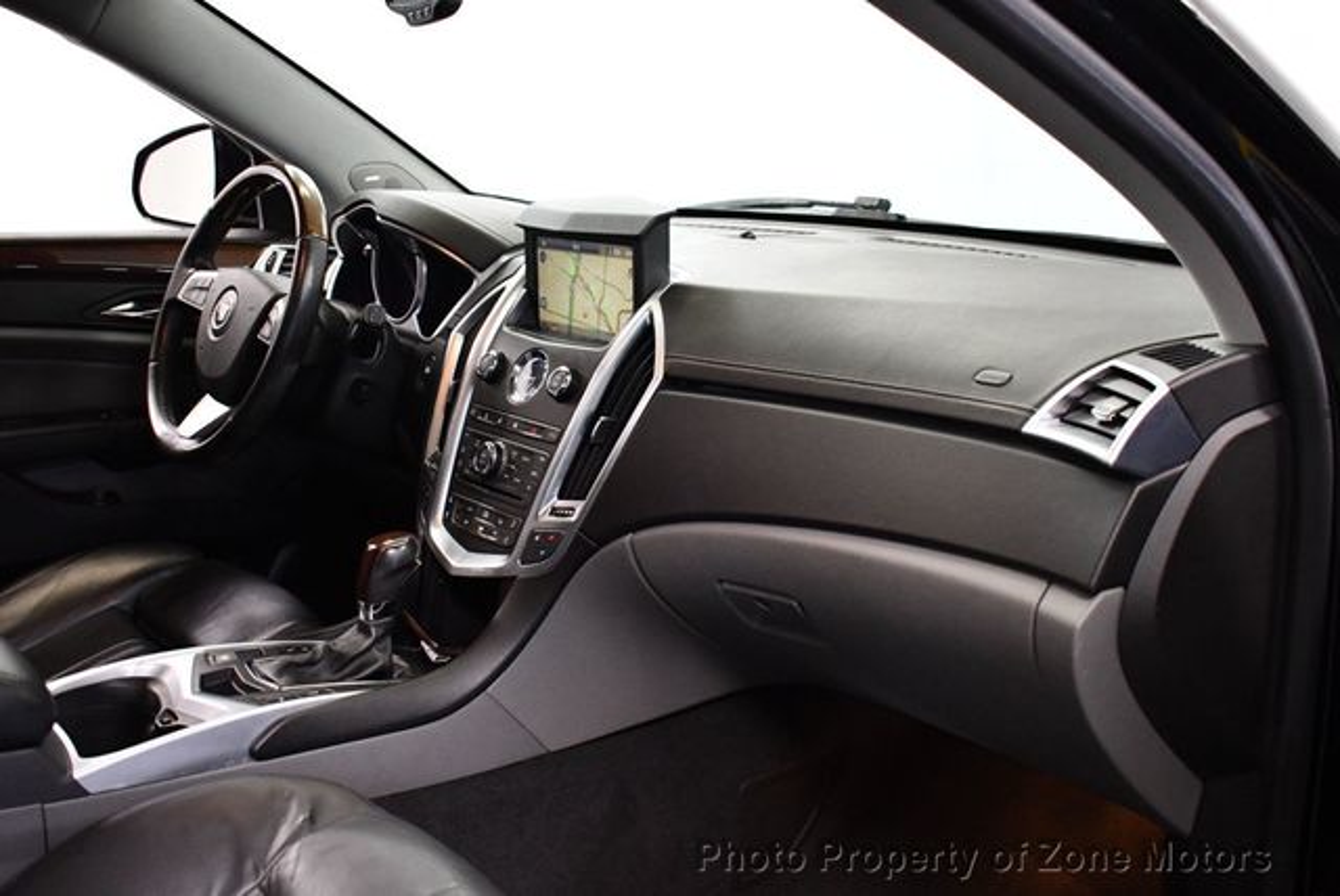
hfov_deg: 53.1
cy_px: 448
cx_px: 670
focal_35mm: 36
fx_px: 1341
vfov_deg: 36.9
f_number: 3.5
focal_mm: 18
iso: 3200
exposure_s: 1/125
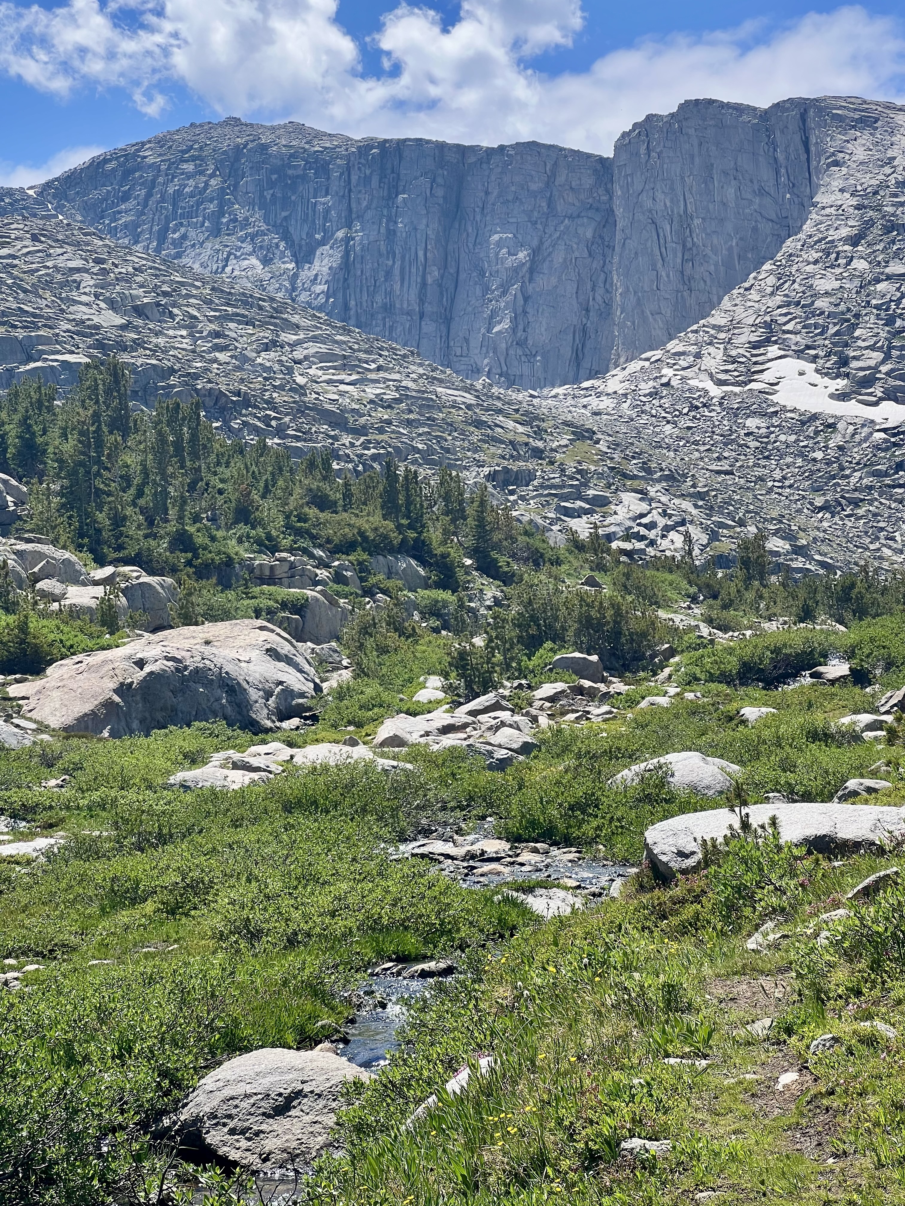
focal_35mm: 77
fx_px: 2684
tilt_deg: +5.1
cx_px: 452
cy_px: 603
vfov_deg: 25.3
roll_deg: +3.5
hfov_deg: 19.1
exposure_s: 1/681
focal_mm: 9
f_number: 2.8
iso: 32
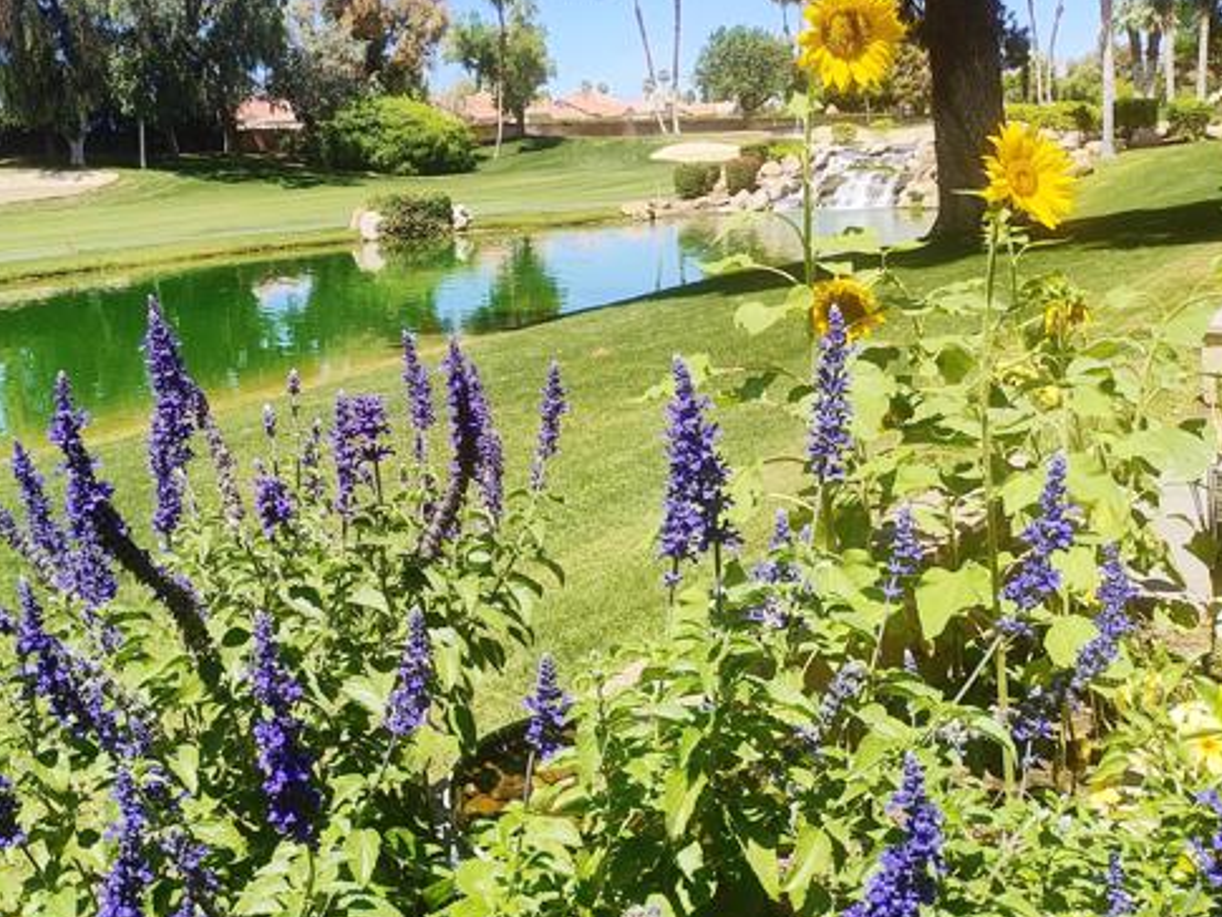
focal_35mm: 33
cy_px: 348
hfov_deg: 54.6
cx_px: 441
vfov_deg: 42.7
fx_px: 1165
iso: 103
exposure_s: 1/1648
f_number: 1.5
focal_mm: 4.15
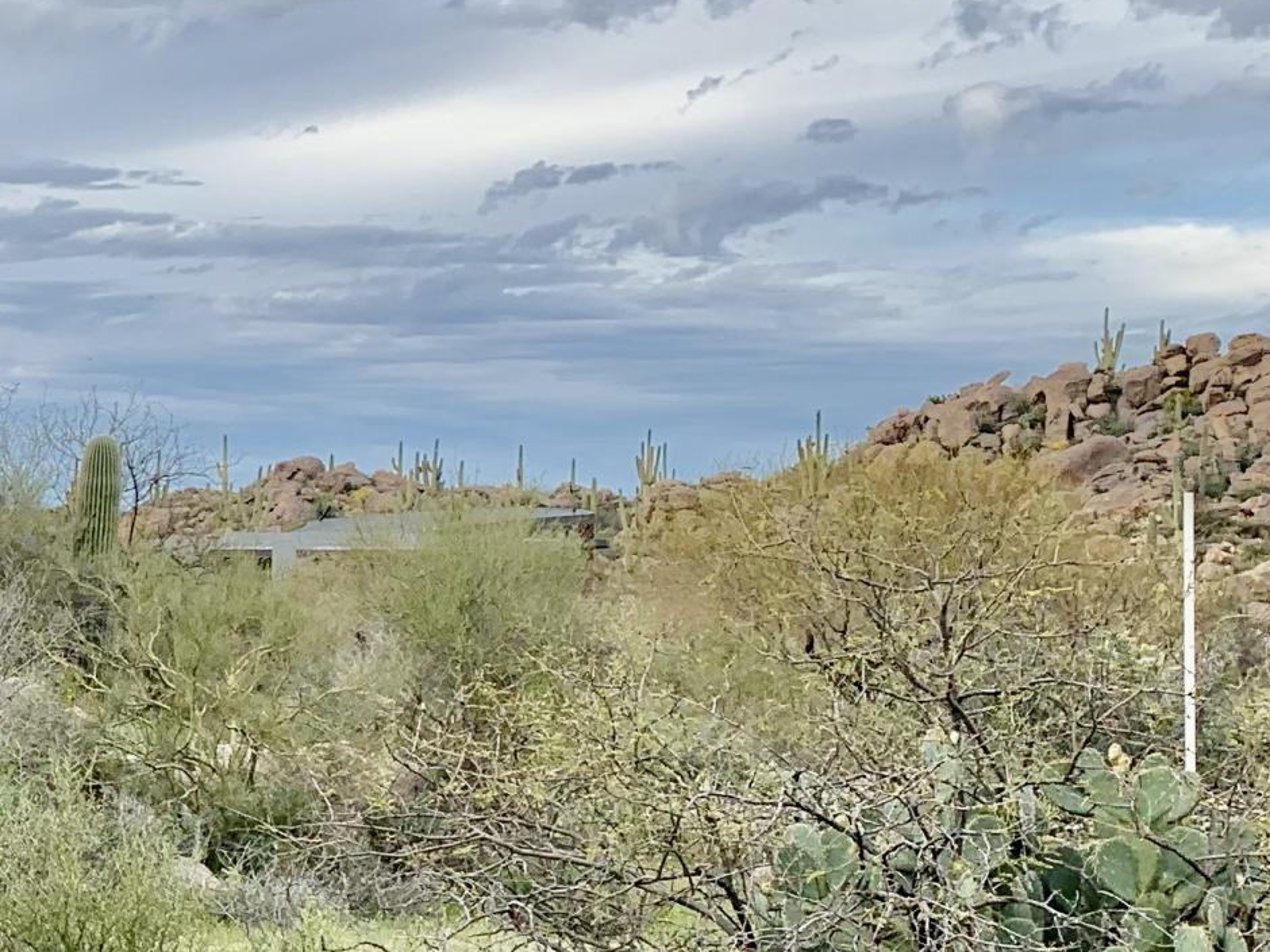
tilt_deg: +0.2
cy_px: 637
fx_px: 3045
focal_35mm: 83
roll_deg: -1.7
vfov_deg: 17.7
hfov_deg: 21.3
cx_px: -384
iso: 25
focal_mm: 4.25
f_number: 1.8
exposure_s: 1/635
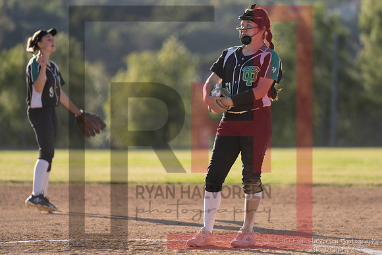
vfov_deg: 5.8
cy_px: 104
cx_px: 226
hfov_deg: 8.7
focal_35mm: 237
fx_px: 2514
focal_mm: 200
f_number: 2.8
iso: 400
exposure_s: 1/2500
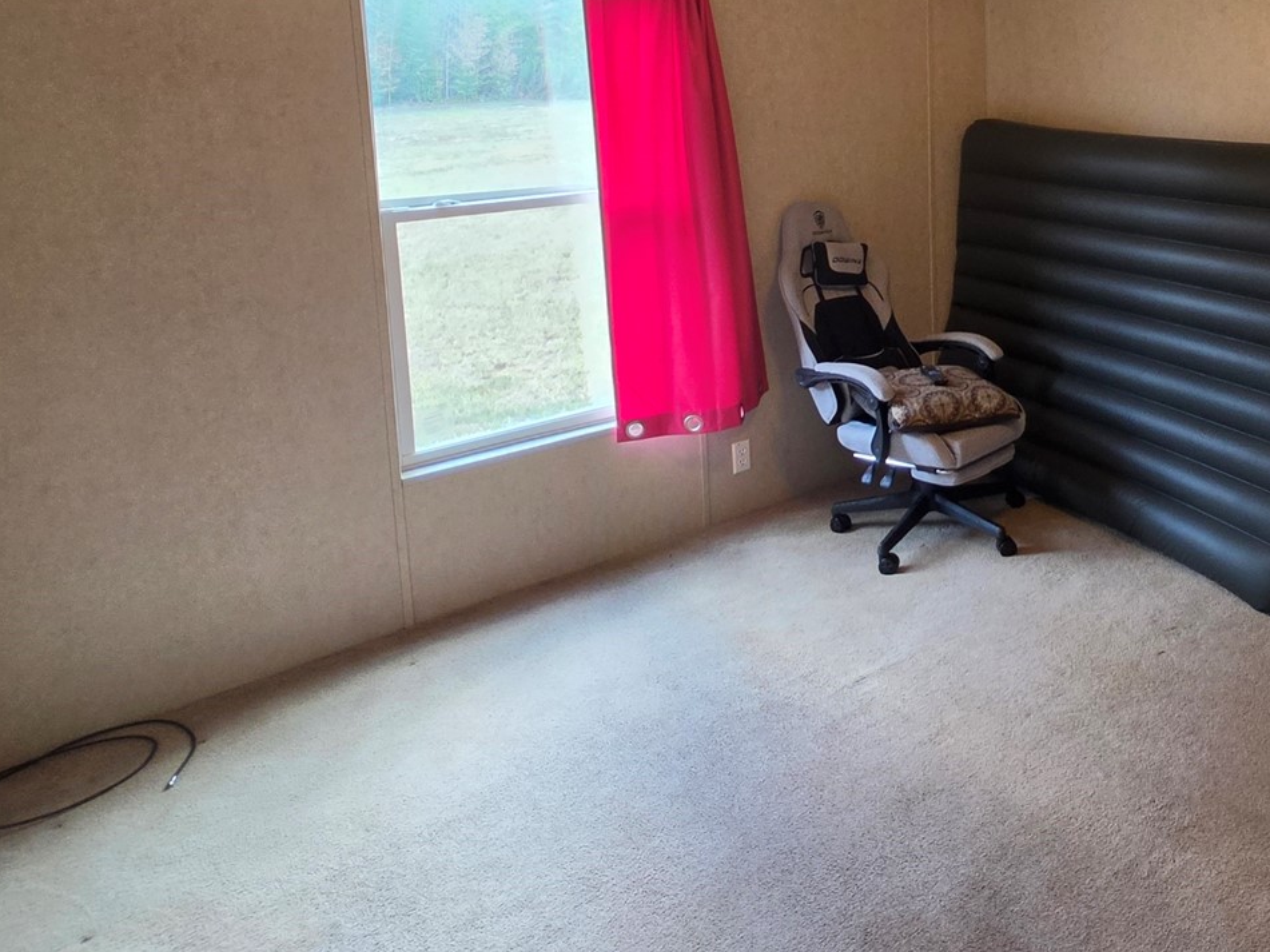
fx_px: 1027
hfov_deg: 56.4
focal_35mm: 28
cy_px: 184
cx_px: 1099
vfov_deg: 47.0
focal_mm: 2.2
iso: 200
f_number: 1.9
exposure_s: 1/120
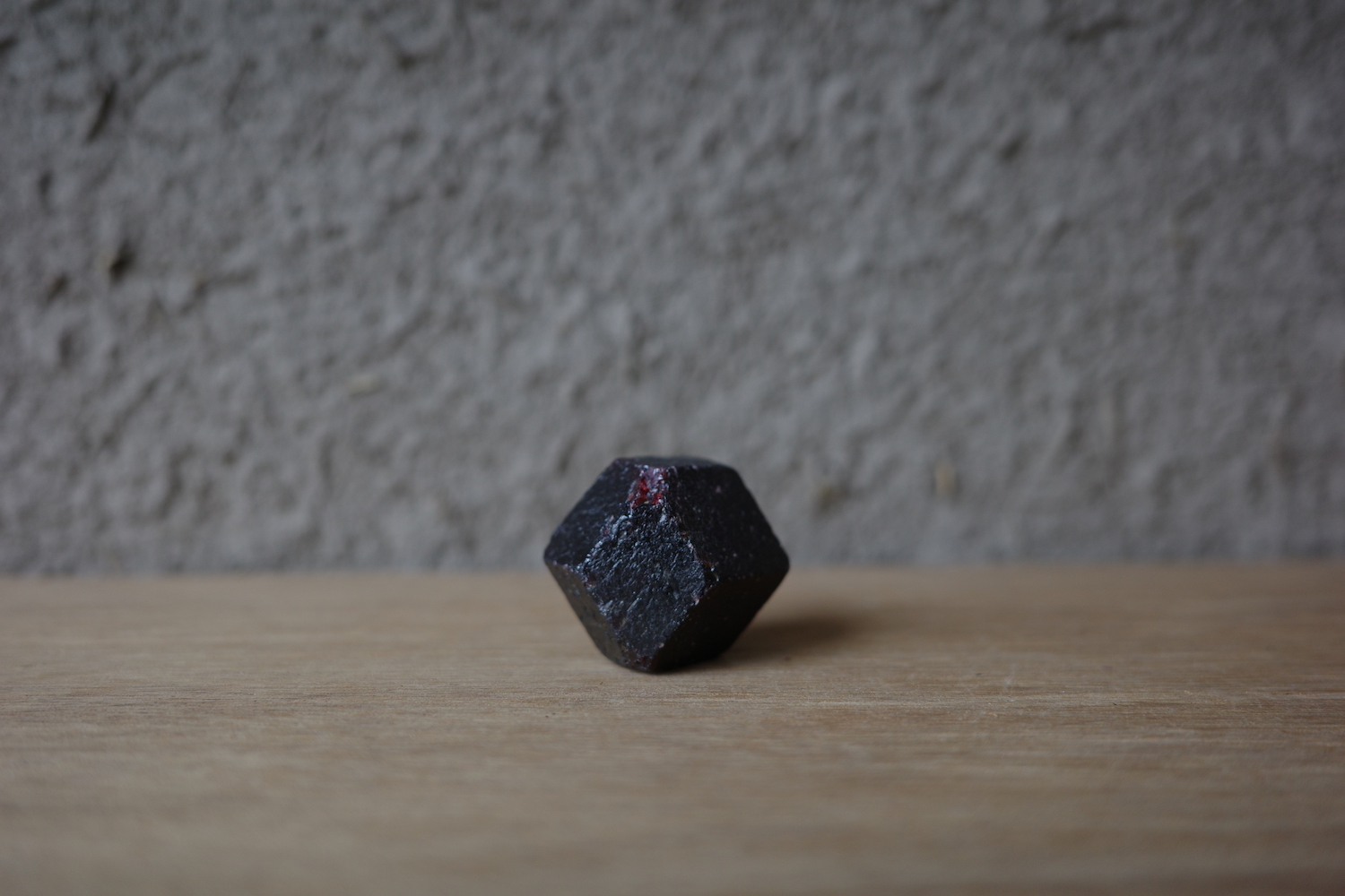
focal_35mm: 40
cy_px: 448
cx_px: 672
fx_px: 1494
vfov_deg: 33.4
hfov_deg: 48.5
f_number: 2.8
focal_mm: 26
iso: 200
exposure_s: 1/125
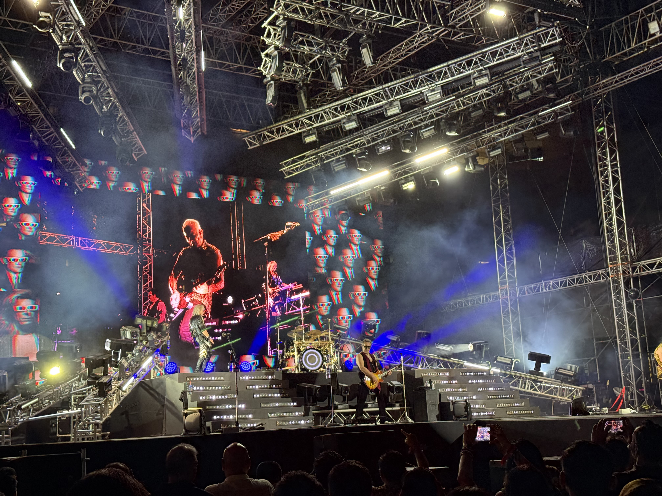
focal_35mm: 48
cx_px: 331
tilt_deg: +10.7
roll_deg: +3.5
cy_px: 248
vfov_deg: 30.3
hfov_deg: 39.7
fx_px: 918
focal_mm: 6.76
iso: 250
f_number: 1.78
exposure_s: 1/60
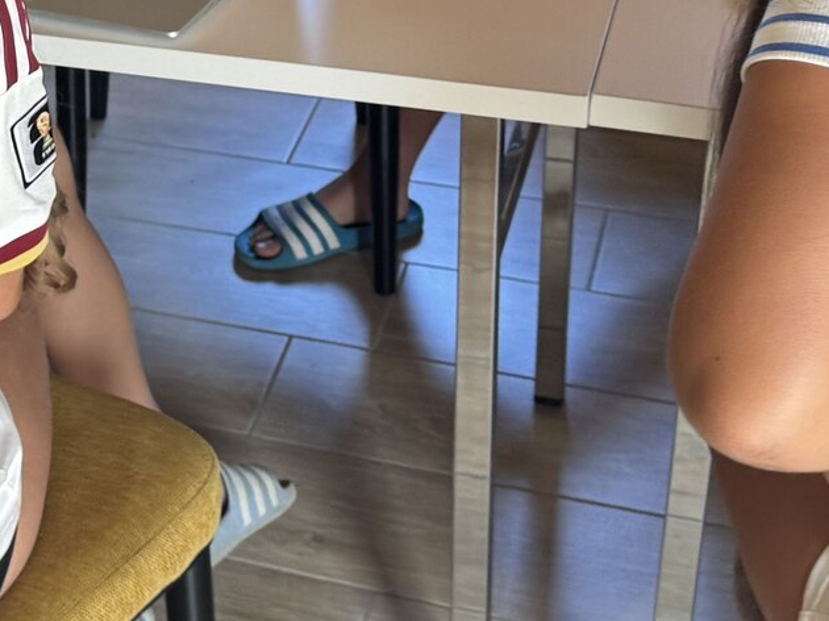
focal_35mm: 61
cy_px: 175
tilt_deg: -24.8
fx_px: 1460
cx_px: 309
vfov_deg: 23.8
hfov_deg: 31.5
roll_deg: +3.8
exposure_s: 1/50
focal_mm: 6.76
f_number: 1.78
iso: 125
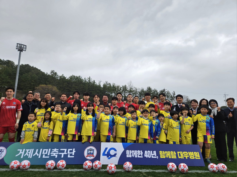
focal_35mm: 23
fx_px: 157
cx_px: 118
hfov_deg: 73.9
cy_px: 88
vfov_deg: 58.8
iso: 40
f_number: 1.8
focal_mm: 5.4
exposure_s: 1/1250
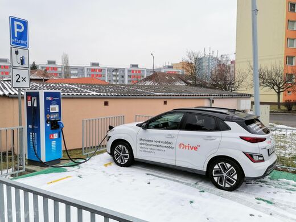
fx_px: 274
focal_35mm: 32
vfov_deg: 44.2
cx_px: 148
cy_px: 111
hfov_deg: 56.8
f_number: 1.8
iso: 50
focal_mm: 5.3
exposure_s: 1/303
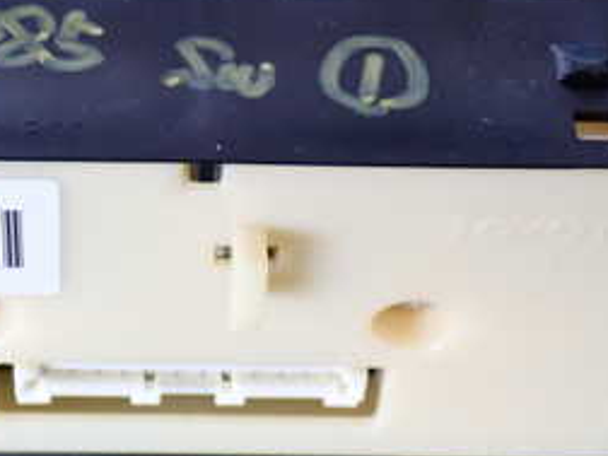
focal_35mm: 119
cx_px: 188
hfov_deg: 16.5
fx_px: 2090
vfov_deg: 12.4
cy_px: 159
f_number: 3.2
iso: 250
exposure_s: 1/50
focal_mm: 9.01
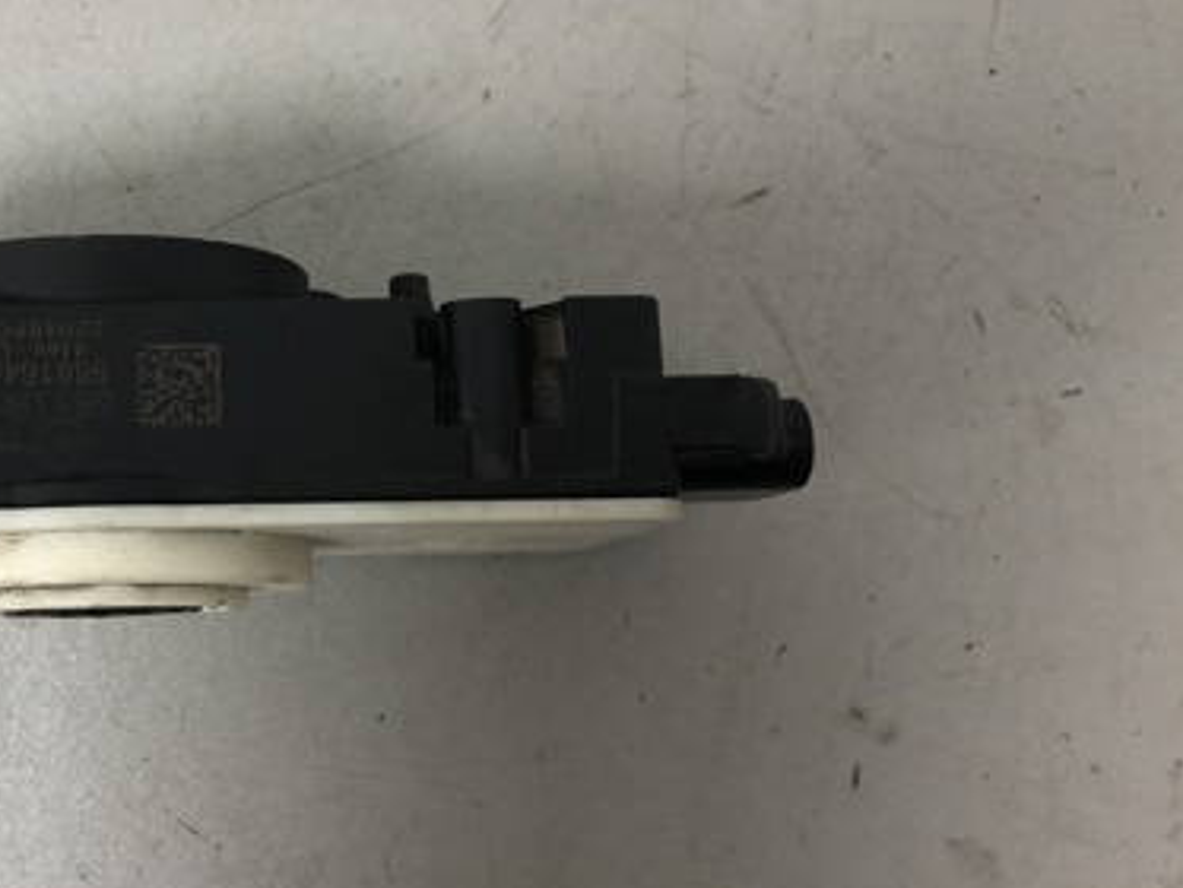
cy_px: 377
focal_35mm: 48
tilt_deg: -86.7
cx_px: 203
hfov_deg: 37.9
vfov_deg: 30.2
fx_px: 1641
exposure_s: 1/20
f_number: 1.8
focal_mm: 4
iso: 40
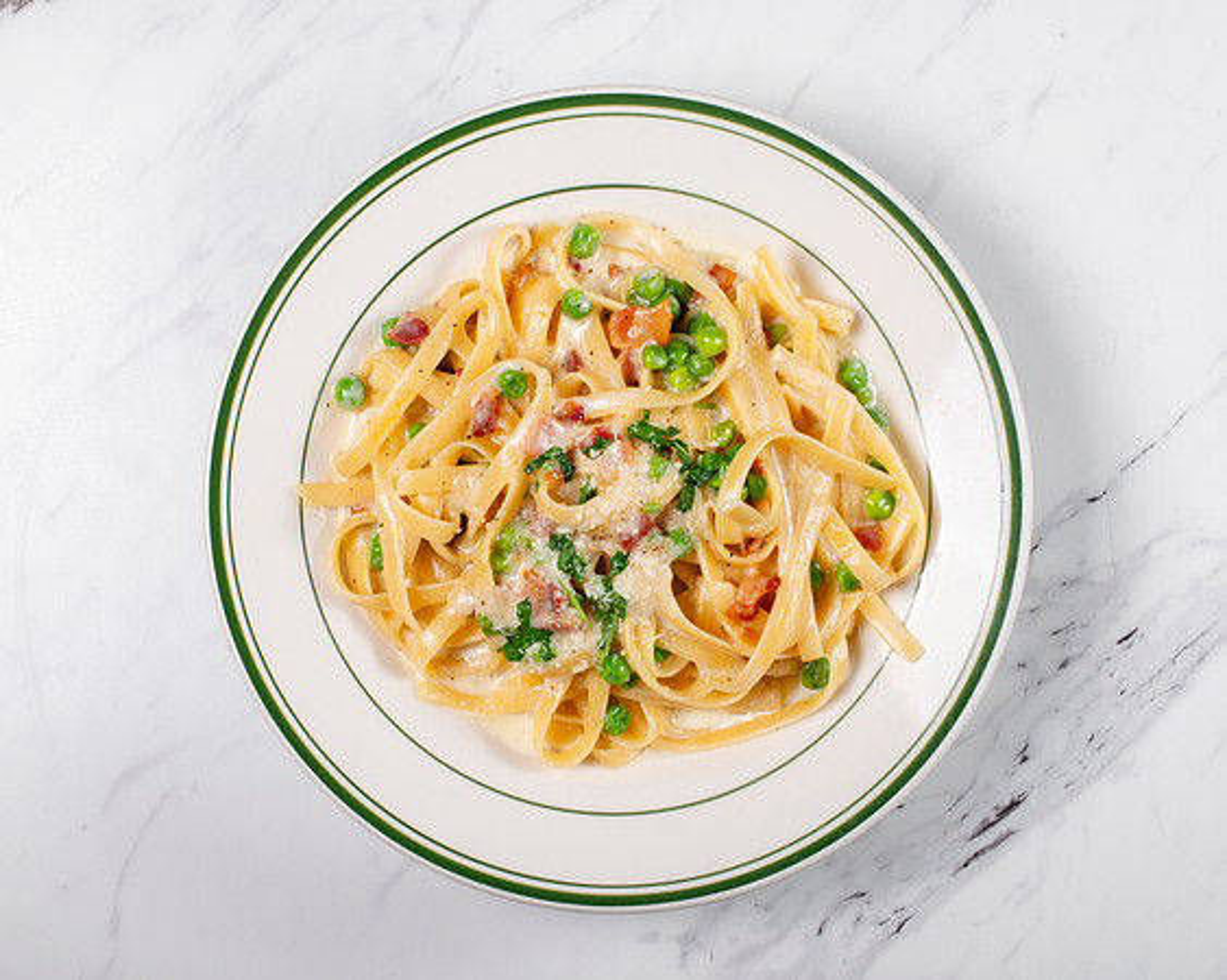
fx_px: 2384
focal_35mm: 66
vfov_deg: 23.2
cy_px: 562
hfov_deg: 28.9
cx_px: 612
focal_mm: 50
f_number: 11
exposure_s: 1/250
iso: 200
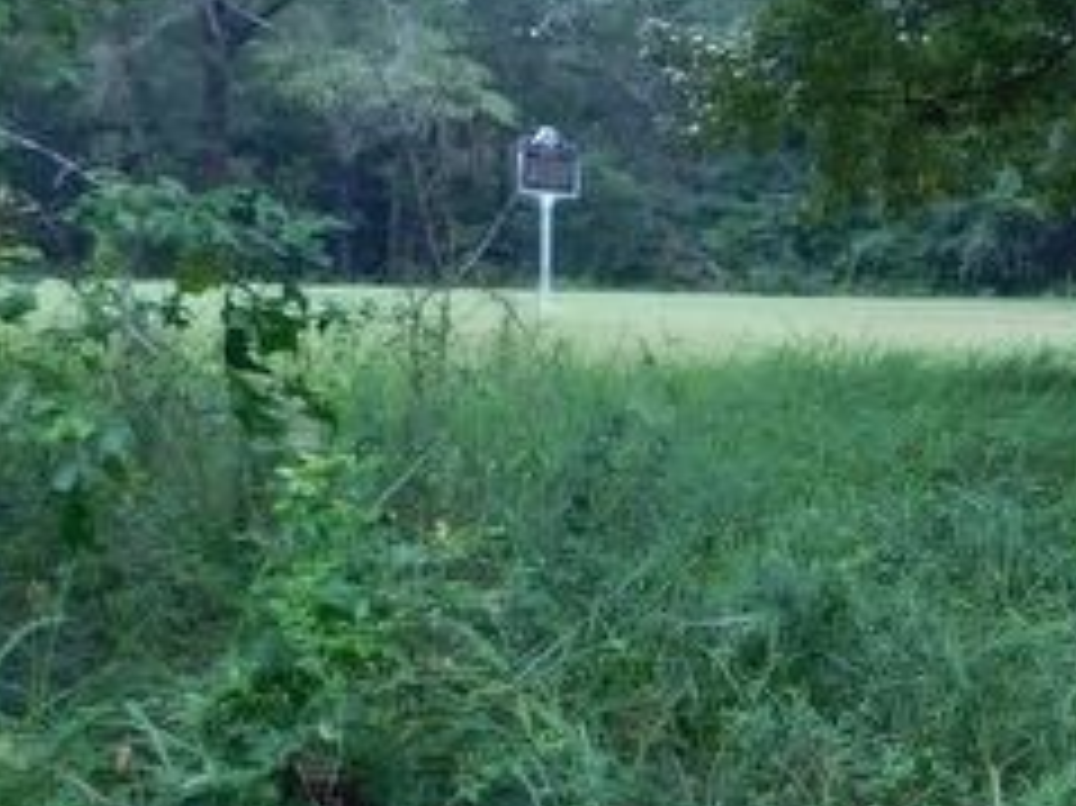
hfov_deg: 20.2
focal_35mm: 77
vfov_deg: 19.1
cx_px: 1787
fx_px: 2392
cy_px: 351
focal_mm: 4
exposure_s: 1/100
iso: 125
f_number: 3
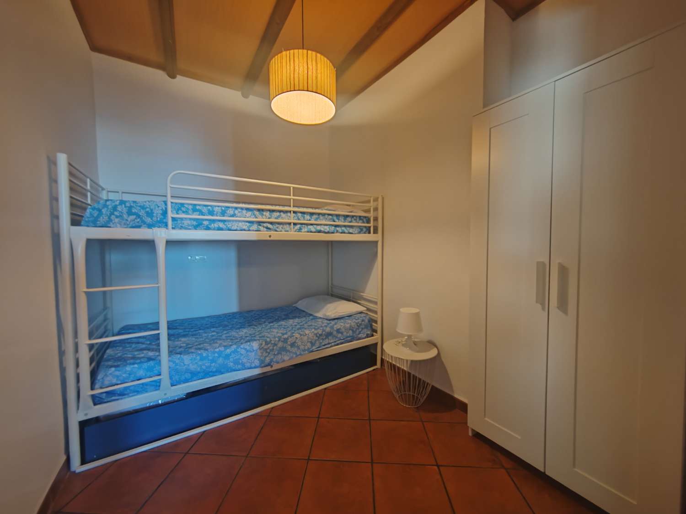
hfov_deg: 106.2
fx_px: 258
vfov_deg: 89.9
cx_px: 343
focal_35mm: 13
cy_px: 257
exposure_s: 1/20
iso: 1000
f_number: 2.2
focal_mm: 2.16
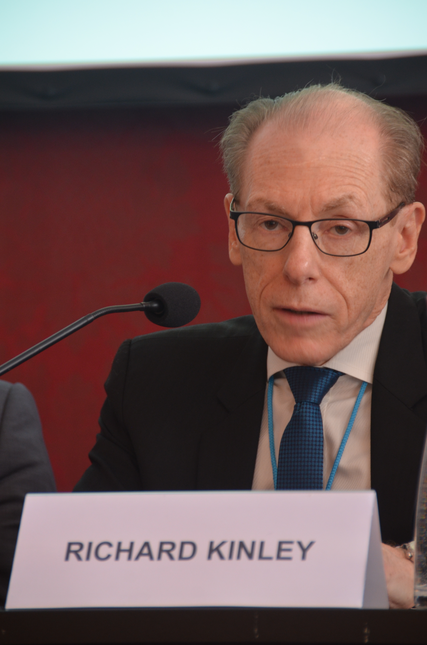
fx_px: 4557
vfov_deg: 8.1
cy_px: 322
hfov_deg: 5.4
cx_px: 214
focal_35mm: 255
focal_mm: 170
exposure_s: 1/15
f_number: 5.6
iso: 640
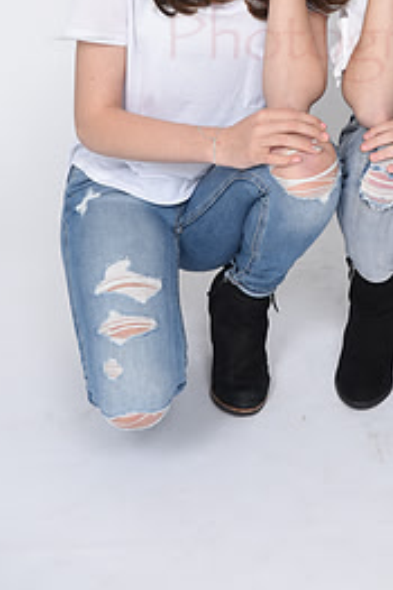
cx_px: 363
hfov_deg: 12.8
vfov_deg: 18.7
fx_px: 1738
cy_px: -31
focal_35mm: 106
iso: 160
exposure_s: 1/100
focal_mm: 48
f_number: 8
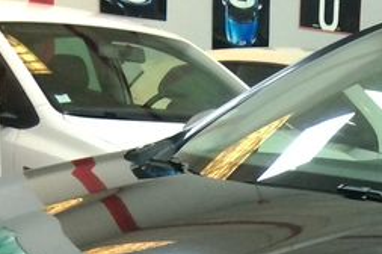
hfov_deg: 18.6
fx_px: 1134
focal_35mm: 107
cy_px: 514
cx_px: 391
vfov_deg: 11.5
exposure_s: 1/28
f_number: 2
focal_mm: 3
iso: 600
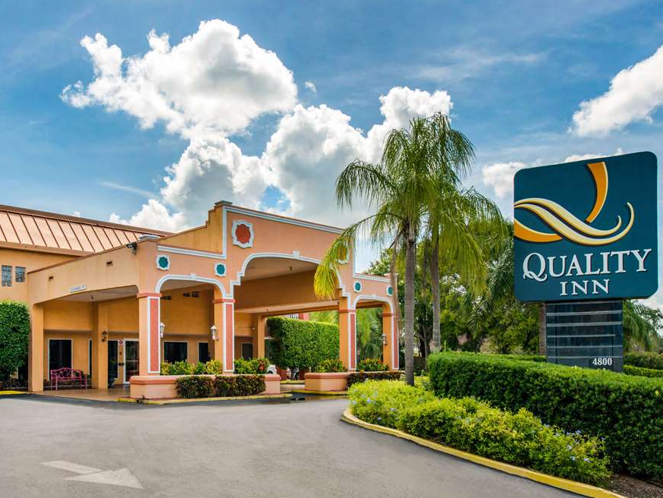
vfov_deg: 51.4
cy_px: 252
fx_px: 517
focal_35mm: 27
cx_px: 280
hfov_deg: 64.9
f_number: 11
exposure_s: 1/100
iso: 400
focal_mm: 24
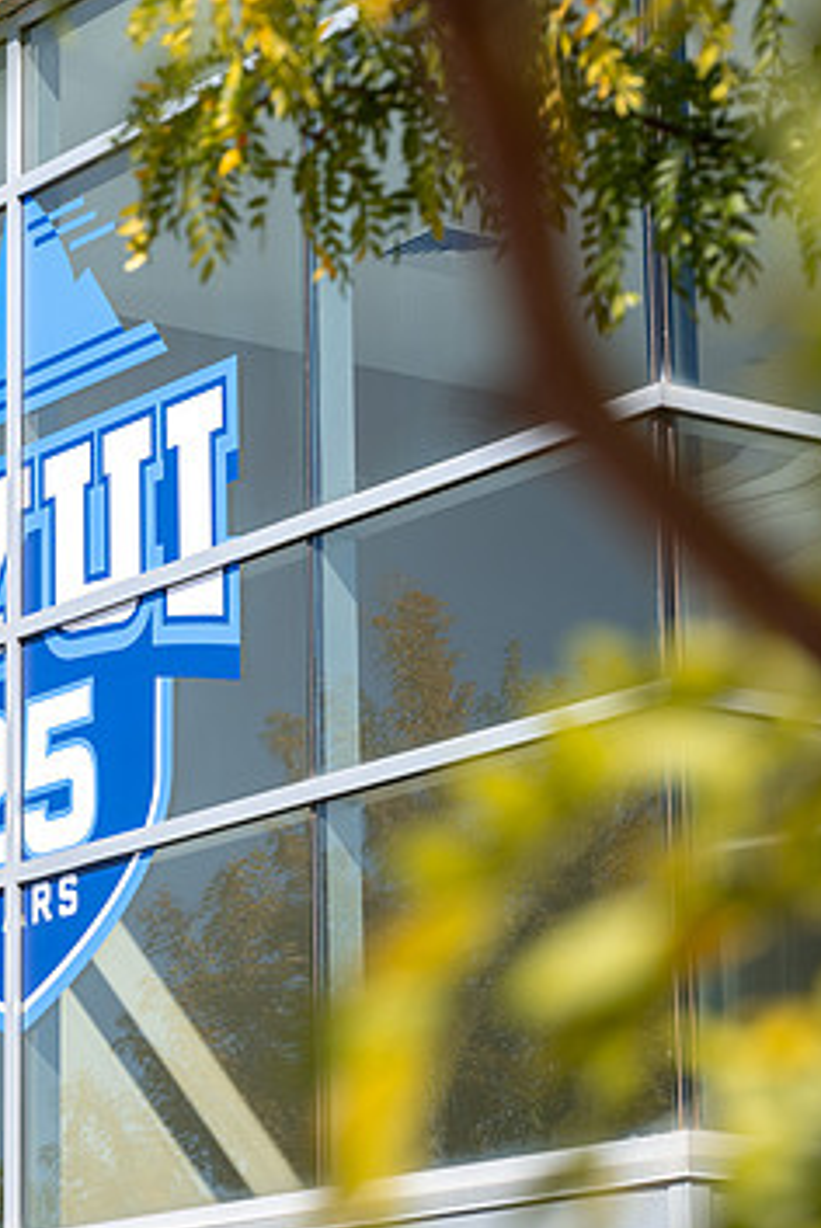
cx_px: 76
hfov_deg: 10.9
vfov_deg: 16.4
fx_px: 4267
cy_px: 576
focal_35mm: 125
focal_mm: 70
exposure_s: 1/250
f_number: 7.1
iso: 100
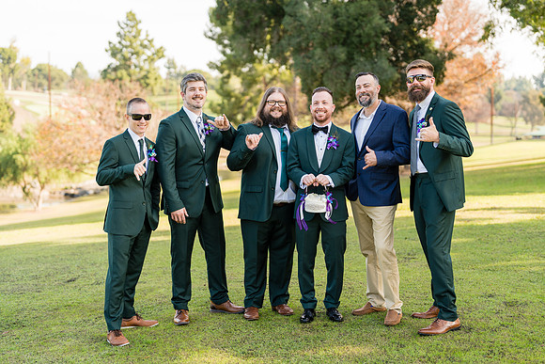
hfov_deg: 39.6
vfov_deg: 27.0
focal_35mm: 50
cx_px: 272
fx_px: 757
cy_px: 182
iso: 200
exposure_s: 1/1250
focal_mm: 50
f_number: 1.8
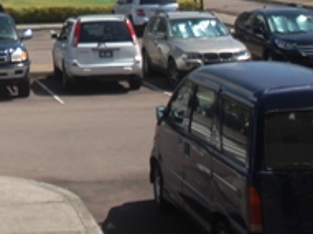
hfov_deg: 17.7
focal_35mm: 107
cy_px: -61
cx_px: -36
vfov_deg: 13.4
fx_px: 966
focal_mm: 22
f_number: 3.8
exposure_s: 1/2000
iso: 200
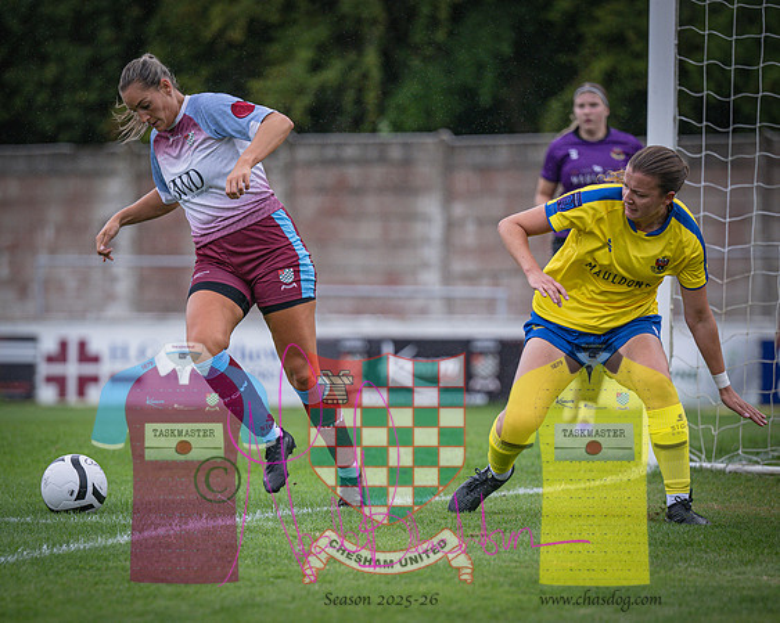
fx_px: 6099
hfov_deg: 7.3
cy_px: 425
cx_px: 341
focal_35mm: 264
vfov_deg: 5.9
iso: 400
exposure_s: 1/2500
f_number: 2.8
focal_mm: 170
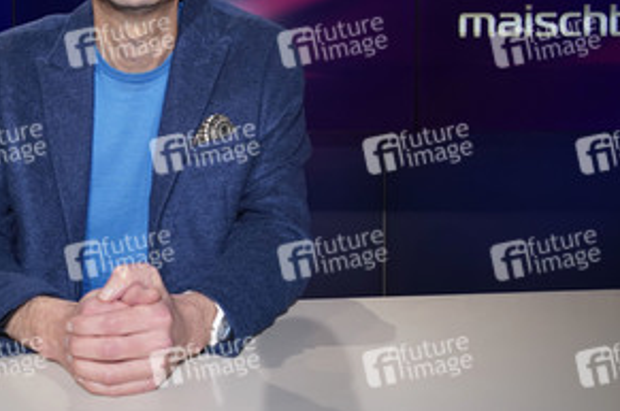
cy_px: 96
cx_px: 148
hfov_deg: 42.2
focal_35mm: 45
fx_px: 774
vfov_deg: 29.2
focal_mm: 29
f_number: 5.6
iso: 1600
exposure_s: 1/125
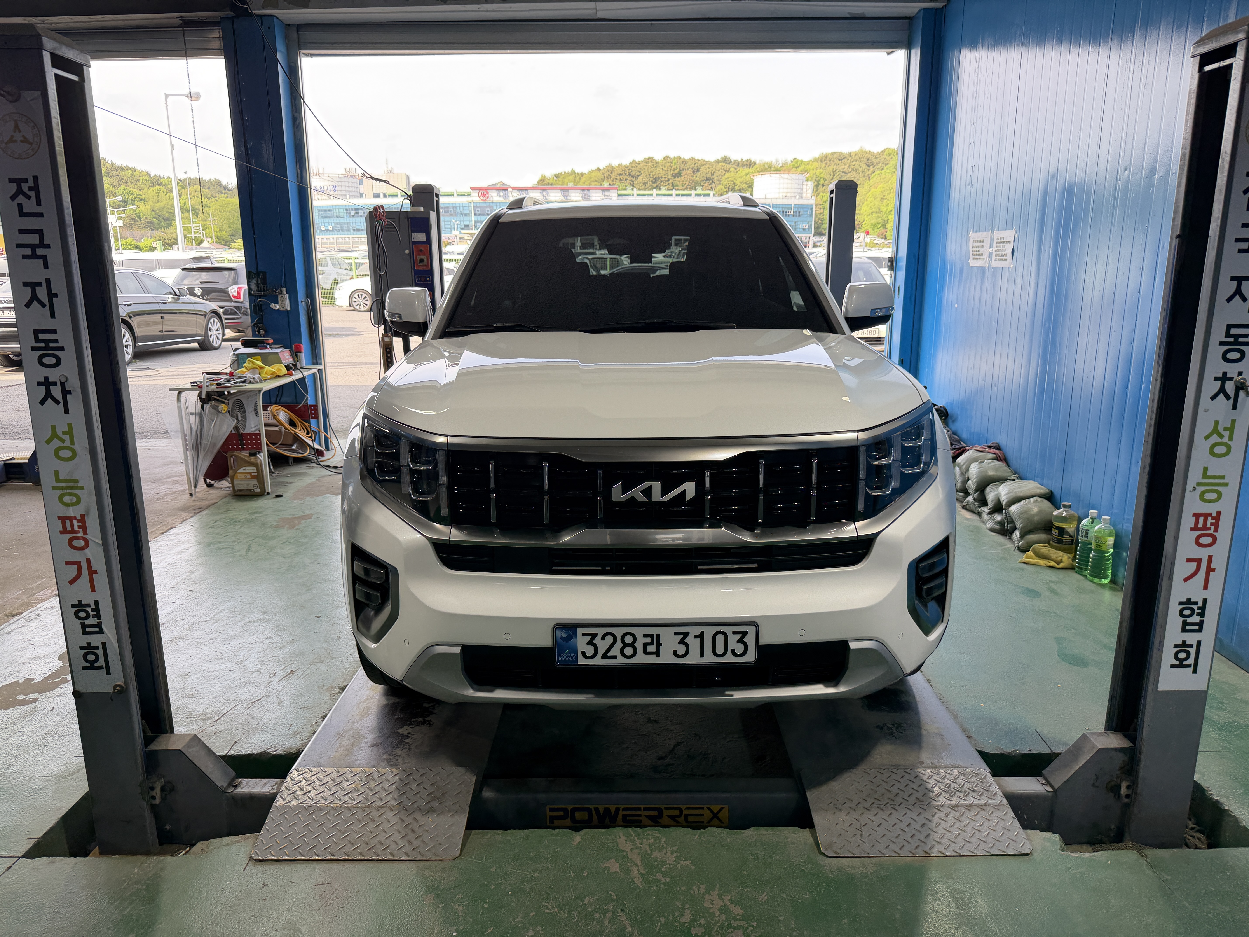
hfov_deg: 71.6
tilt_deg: -13.3
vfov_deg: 56.8
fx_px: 866
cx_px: 624
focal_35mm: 24
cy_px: 468
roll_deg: +0.7
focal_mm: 6.76
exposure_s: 1/199
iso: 80
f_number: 1.78
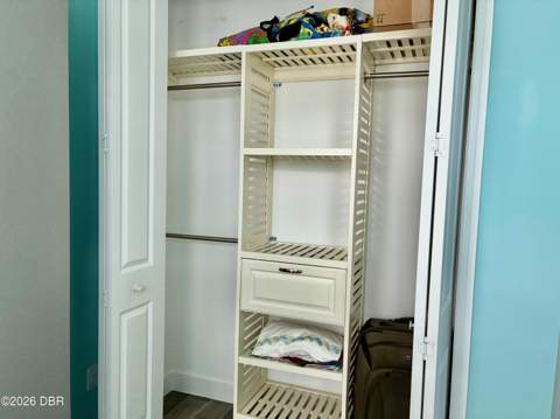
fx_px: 420
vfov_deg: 53.0
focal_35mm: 26
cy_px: 210
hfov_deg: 67.4
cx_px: 280
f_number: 1.64
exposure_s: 1/60
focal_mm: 4.2
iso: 160
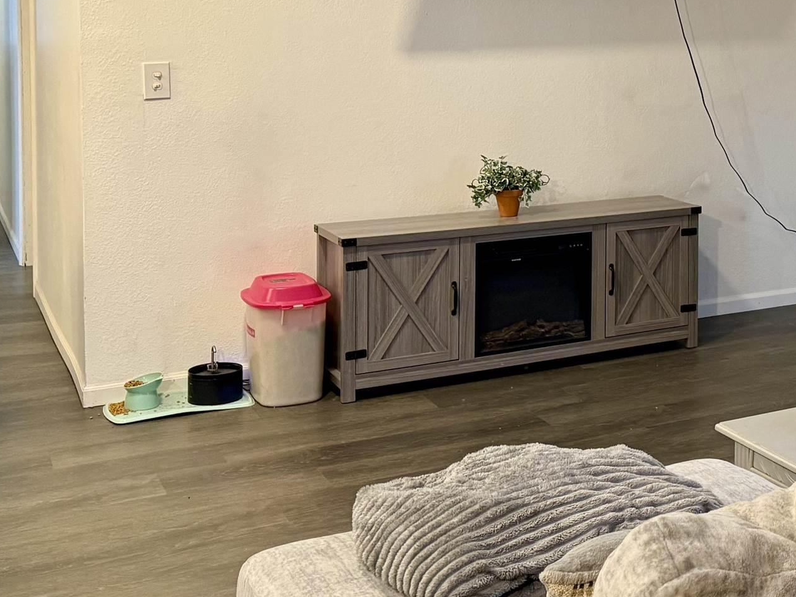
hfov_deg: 30.7
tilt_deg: -1.7
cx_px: 804
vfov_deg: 24.5
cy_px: 61
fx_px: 1334
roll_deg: -0.7
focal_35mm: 58
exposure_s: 1/60
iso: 320
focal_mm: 6.76
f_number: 1.78
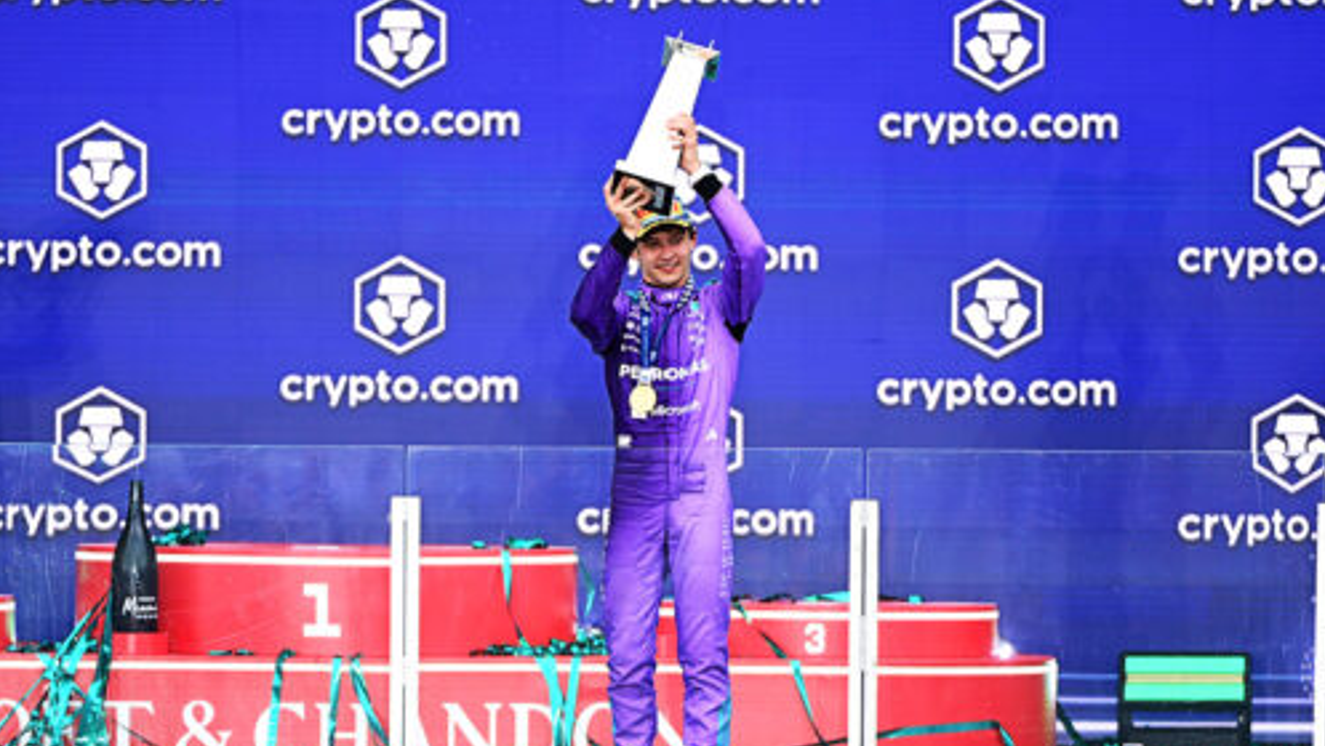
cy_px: 420
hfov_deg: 5.1
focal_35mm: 421
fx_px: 14797
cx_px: 664
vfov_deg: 2.9
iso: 640
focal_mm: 400
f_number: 4.5
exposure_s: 1/1600
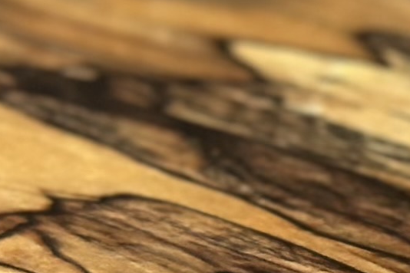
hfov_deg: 5.1
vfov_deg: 3.6
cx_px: 1420
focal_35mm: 377
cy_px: 126
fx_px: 4293
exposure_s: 1/3058
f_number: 1.78
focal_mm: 6.86
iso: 80
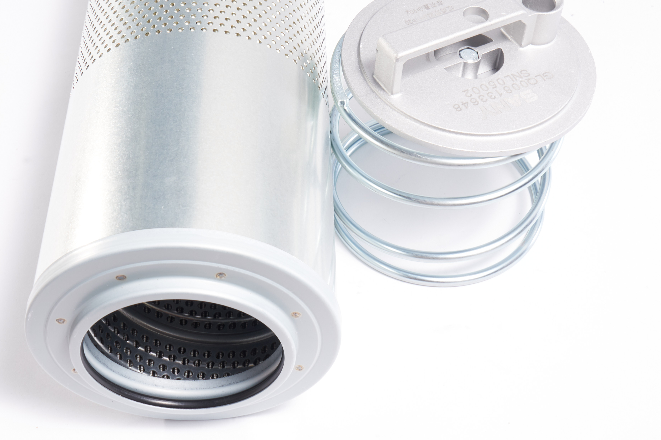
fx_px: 1065
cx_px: 294
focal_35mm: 58
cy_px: 82
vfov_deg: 23.0
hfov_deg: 34.5
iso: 200
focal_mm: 34
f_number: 14
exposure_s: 1/125
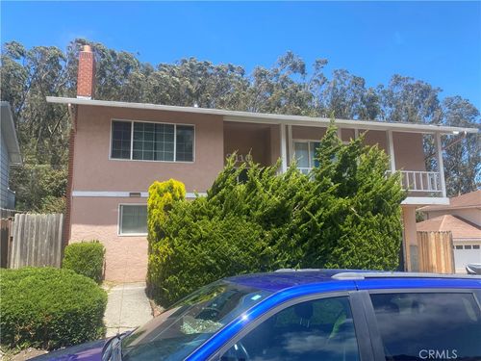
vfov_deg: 53.1
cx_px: 240
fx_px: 361
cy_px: 180
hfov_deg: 67.3
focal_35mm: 26
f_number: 1.8
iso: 32
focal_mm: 4.25
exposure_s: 1/1193
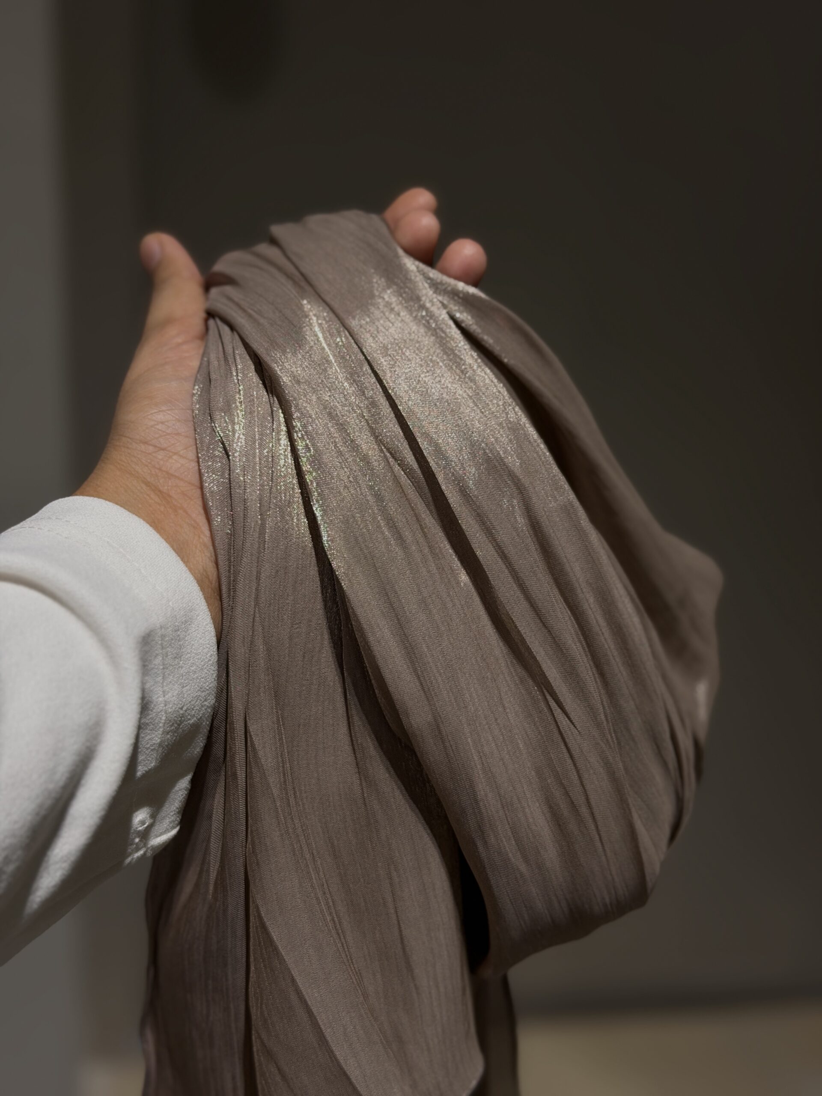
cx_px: 411
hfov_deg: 30.3
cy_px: 548
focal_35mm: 48
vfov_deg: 39.7
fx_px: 1520
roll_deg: -6.9
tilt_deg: -31.3
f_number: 1.78
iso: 100
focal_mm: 6.76
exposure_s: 1/100
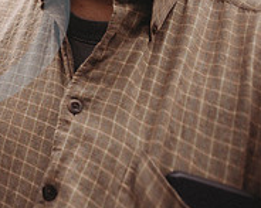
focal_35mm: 71
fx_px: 548
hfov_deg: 23.1
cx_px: -96
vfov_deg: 19.9
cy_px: -57
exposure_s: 1/320
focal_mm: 24
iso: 100
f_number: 2.8
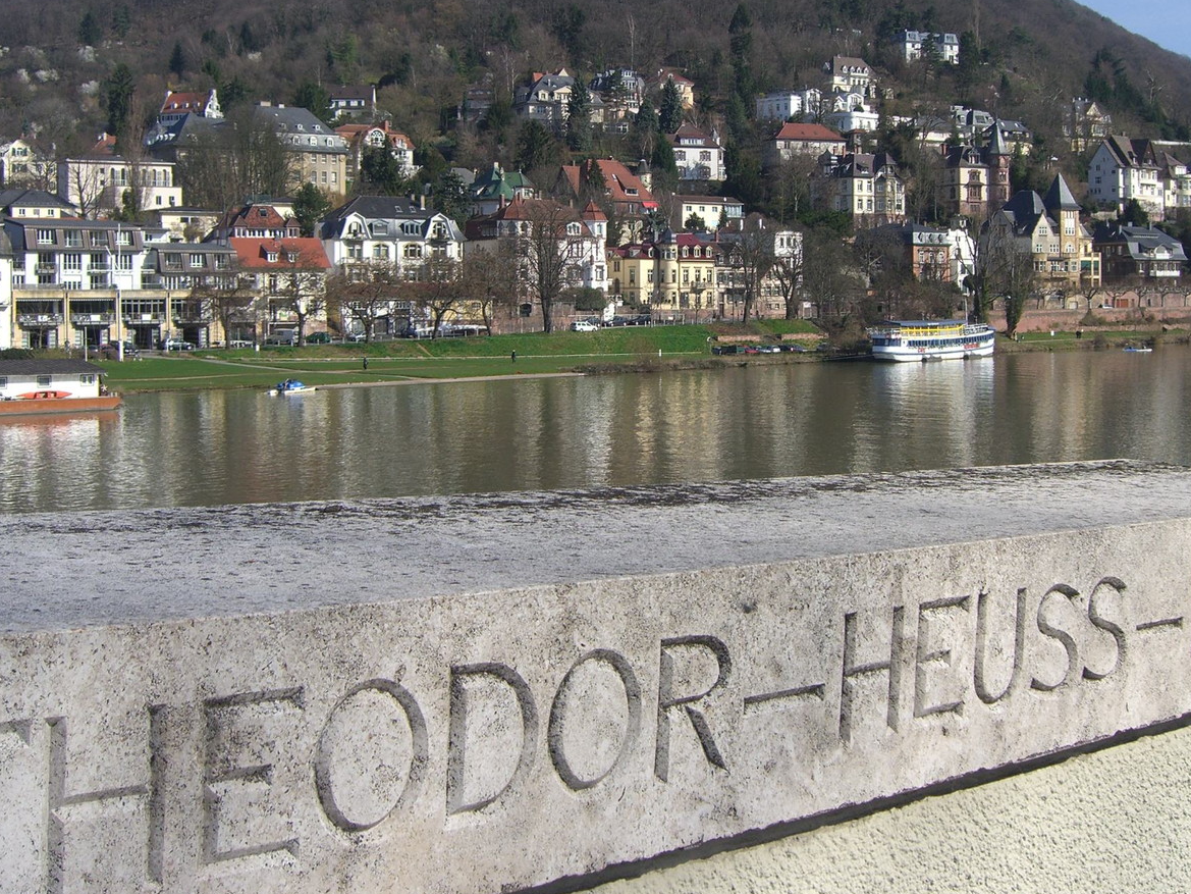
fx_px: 1789
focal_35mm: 52
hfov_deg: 36.8
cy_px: 297
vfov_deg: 27.9
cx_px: 630
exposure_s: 1/800
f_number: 4
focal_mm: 7.9
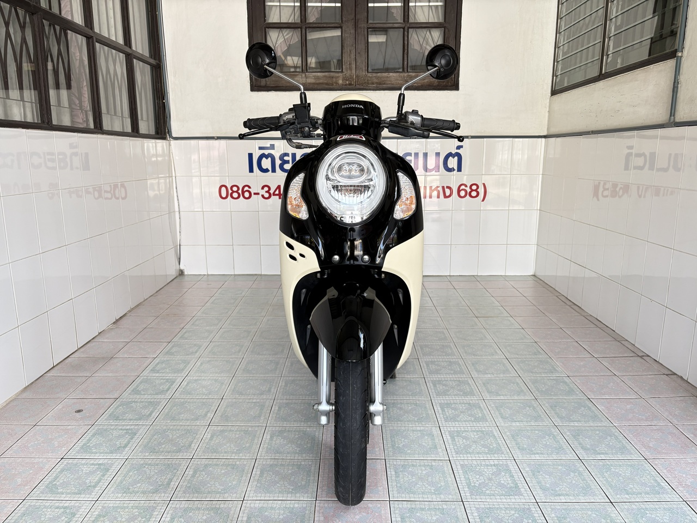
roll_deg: +0.8
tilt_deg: -11.5
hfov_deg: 67.3
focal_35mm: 26
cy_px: 262
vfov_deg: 53.1
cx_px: 348
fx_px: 524
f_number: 1.6
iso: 80
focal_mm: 5.96
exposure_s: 1/121
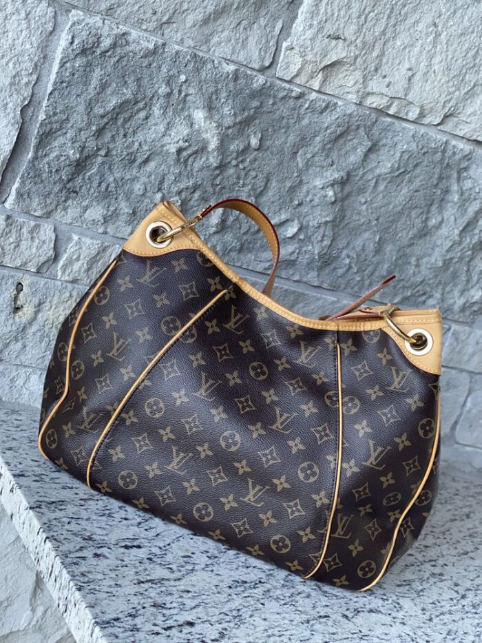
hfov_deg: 22.9
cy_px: 322
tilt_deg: -14.2
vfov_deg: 30.3
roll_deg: -22.1
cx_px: 241
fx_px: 1188
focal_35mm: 64
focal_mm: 7.5
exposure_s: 1/121
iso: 160
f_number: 2.2
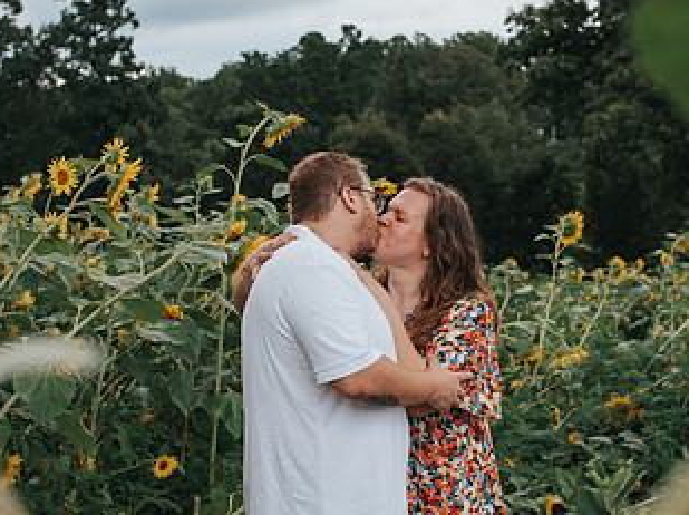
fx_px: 1352
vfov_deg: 21.6
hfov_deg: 28.5
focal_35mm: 68
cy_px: 284
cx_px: 403
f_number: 3.2
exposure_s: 1/800
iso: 110
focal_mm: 35
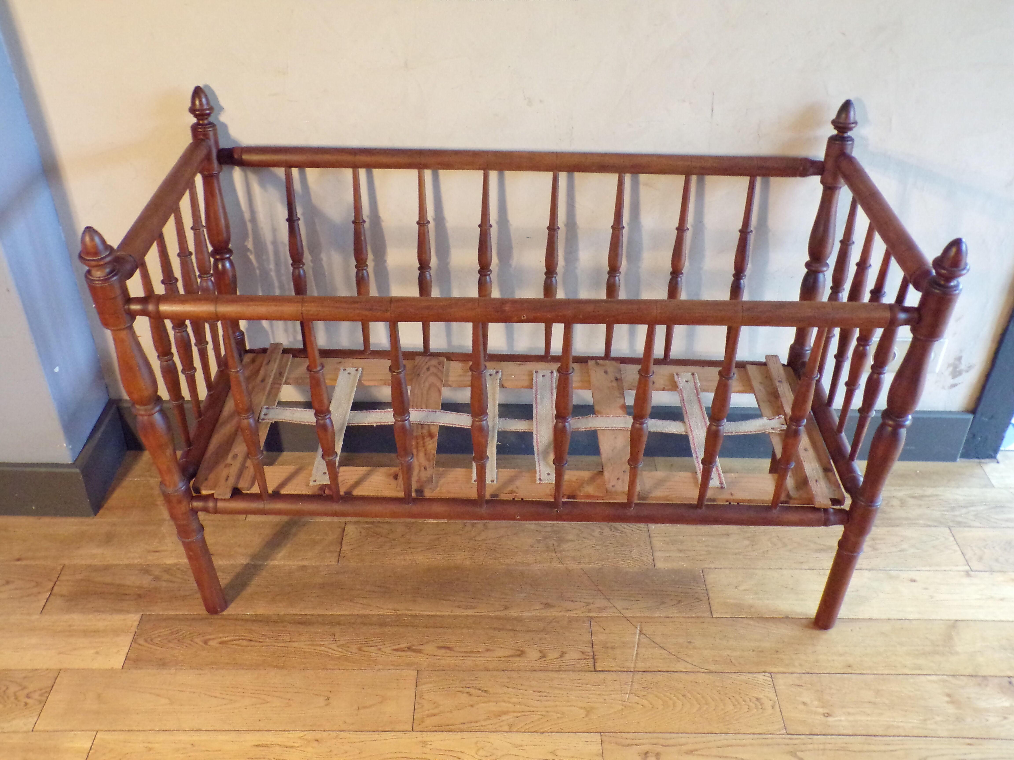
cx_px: 507
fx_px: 937
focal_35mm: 32
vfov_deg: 44.2
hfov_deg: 56.8
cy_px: 380
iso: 678
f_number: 3.2
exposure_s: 1/17
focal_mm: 5.8
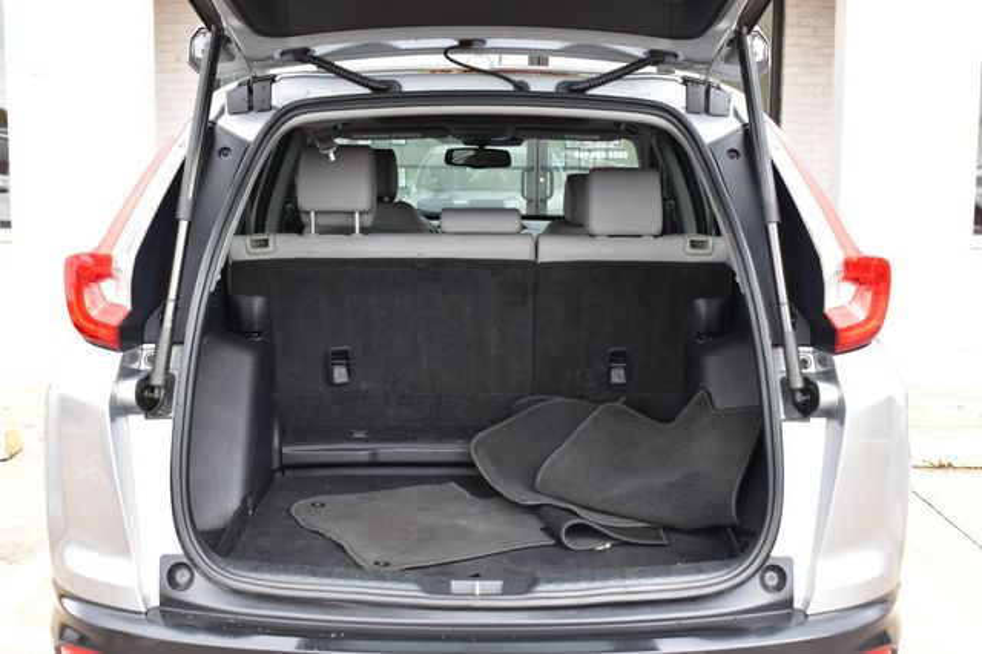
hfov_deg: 43.6
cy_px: 327
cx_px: 491
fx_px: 1227
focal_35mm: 45
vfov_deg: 29.8
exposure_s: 1/60
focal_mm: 30
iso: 400
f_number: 8
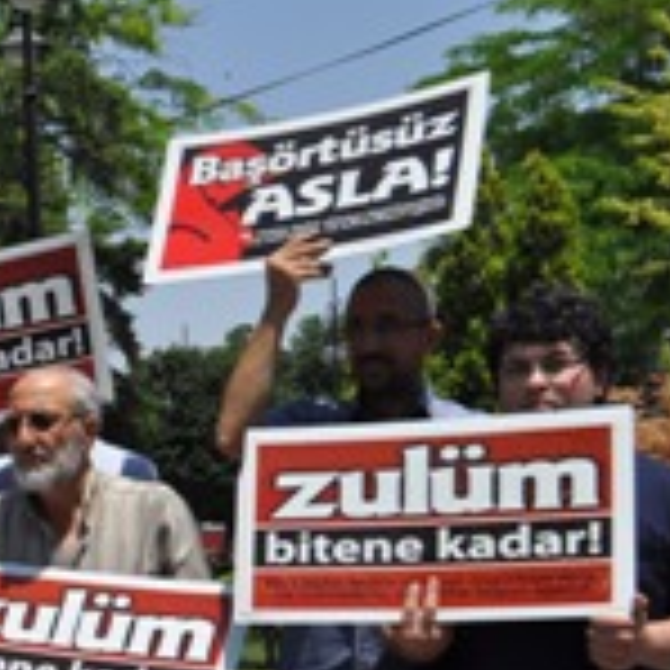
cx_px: -283
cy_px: 648
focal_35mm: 84
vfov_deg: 20.1
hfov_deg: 18.6
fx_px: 1839
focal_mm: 22
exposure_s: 1/400
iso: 200
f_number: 10
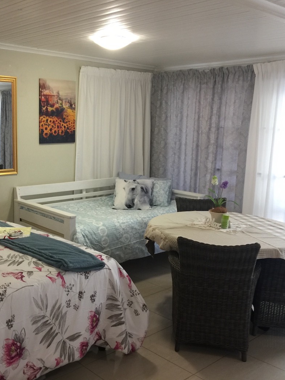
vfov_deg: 47.9
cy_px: 190
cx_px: 62
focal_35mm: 39
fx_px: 428
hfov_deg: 35.8
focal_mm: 4.15
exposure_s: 1/17
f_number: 2.2
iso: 64
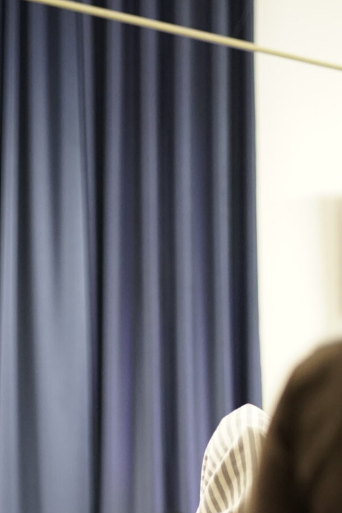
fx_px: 3521
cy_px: 590
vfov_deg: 8.3
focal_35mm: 247
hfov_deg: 5.5
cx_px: -22
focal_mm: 85
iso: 3200
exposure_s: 1/250
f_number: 1.8
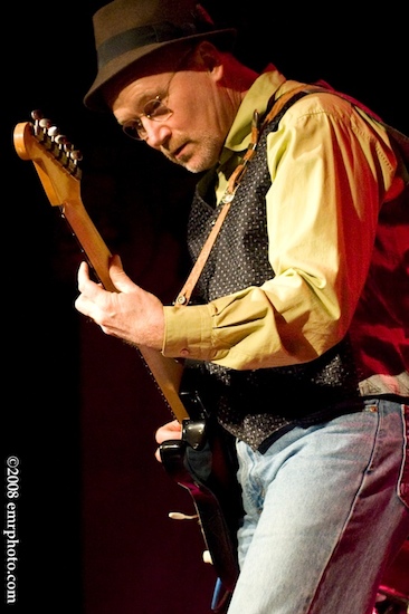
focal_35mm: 66
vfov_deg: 30.5
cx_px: 204
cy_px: 307
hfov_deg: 20.6
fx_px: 1126
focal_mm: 66
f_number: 2.8
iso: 5000
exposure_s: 1/125
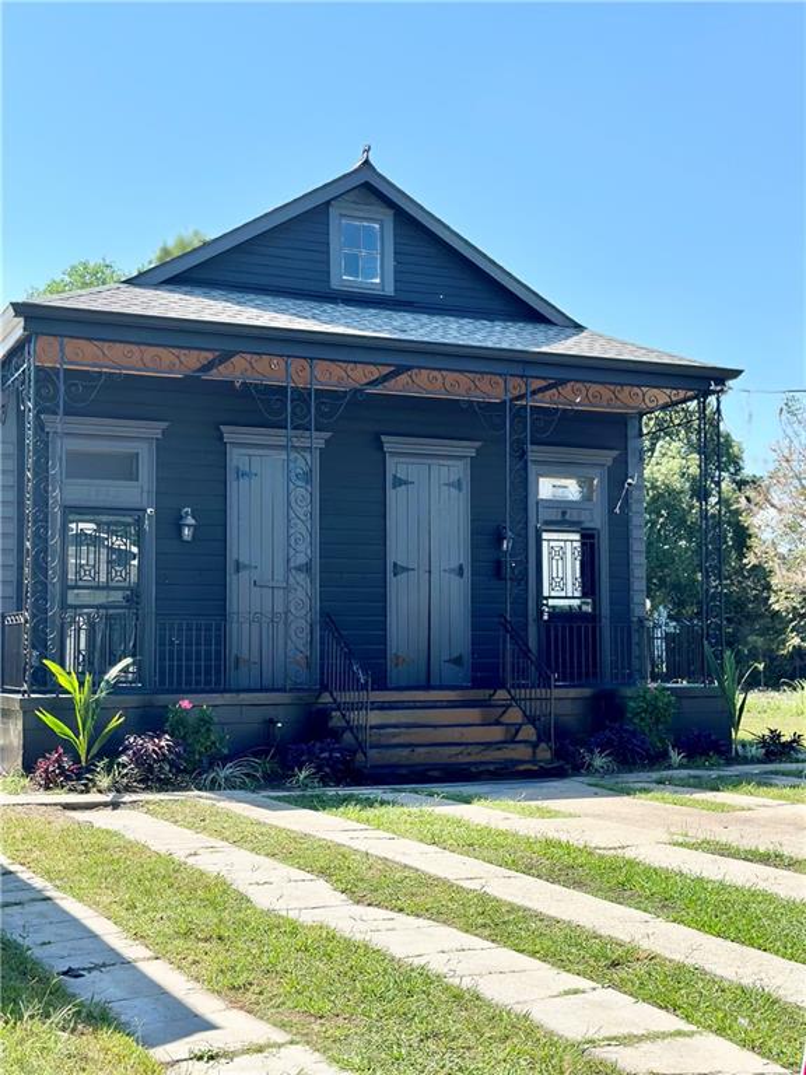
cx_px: 403
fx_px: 1490
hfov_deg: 30.3
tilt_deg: +5.4
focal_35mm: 48
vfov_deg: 39.7
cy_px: 538
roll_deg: -0.2
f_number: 1.78
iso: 80
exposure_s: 1/3731
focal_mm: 6.86
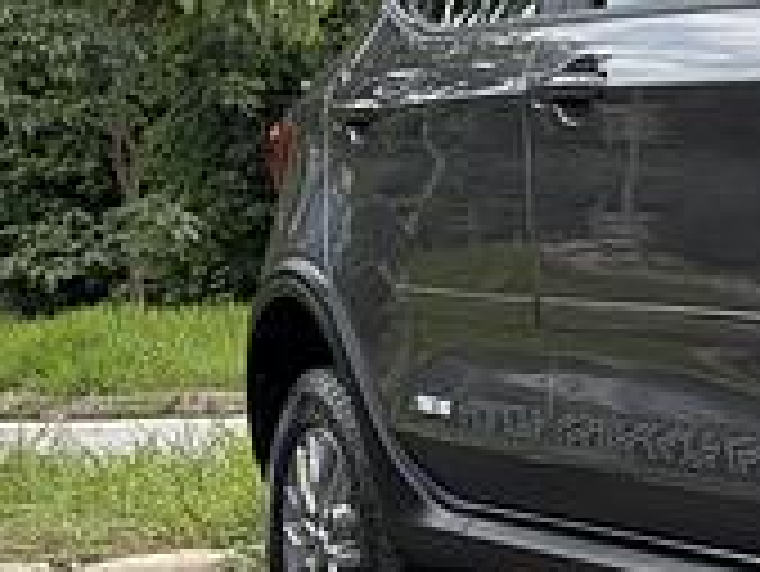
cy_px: 392
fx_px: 2702
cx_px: 1475
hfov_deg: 13.8
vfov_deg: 12.0
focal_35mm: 123
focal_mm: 5.96
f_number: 1.6
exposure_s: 1/1751
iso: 64
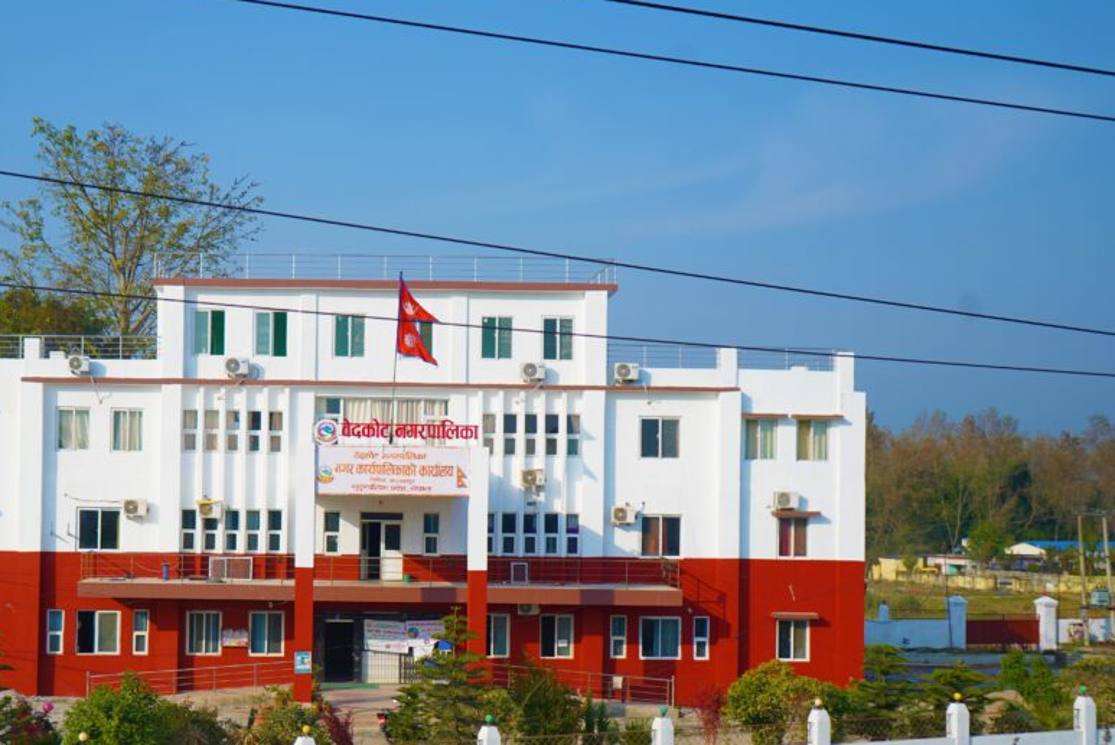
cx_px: 379
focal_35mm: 49
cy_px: 483
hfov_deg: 39.9
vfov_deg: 27.4
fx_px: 1518
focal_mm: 37
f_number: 4
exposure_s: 1/800
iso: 100
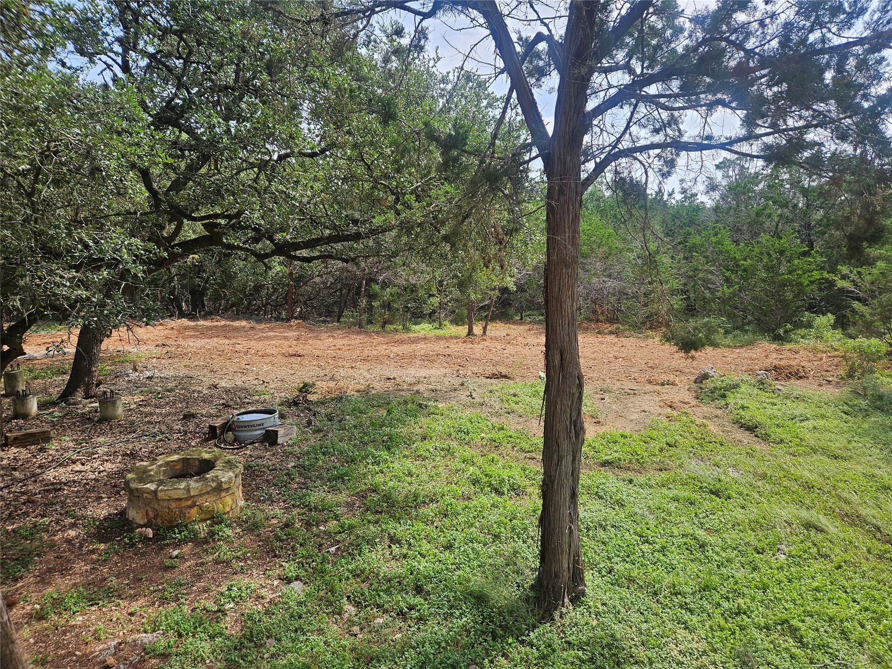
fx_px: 593
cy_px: 334
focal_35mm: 23
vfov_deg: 58.9
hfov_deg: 73.9
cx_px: 446
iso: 25
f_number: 1.8
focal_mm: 5.4
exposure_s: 1/631
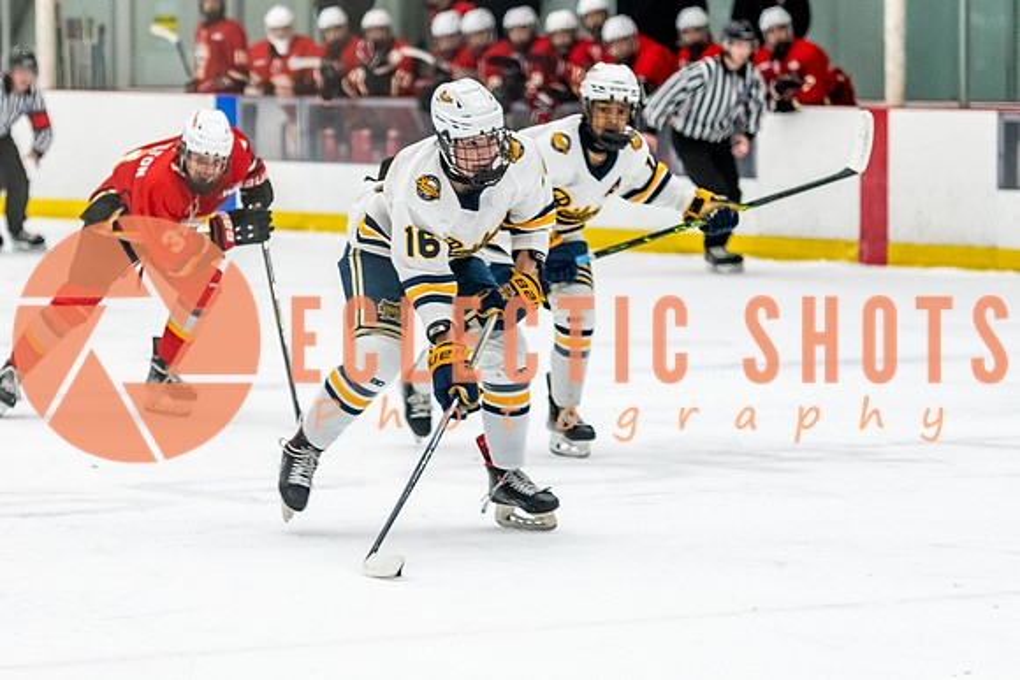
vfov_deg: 6.9
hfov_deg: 10.3
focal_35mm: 200
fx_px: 5677
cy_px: 298
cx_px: 384
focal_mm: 102
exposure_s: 1/800
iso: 3200
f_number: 2.8
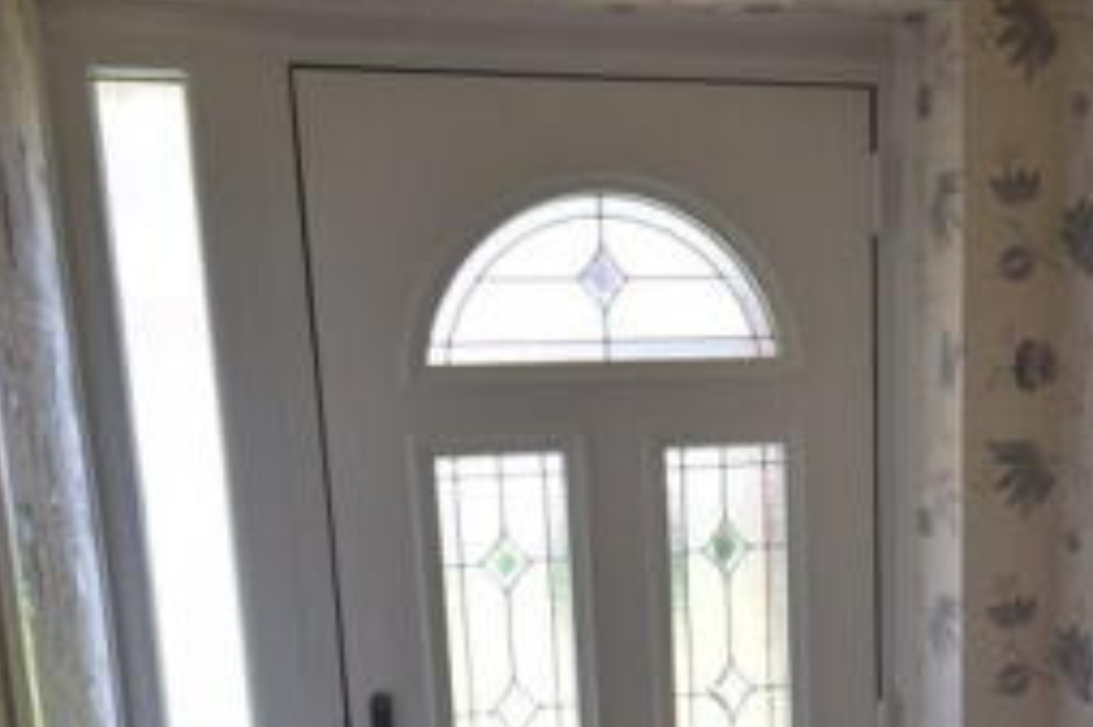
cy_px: 755
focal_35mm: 50
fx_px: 1526
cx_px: 738
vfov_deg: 25.3
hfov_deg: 38.9
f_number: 5
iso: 400
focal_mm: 13
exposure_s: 1/100
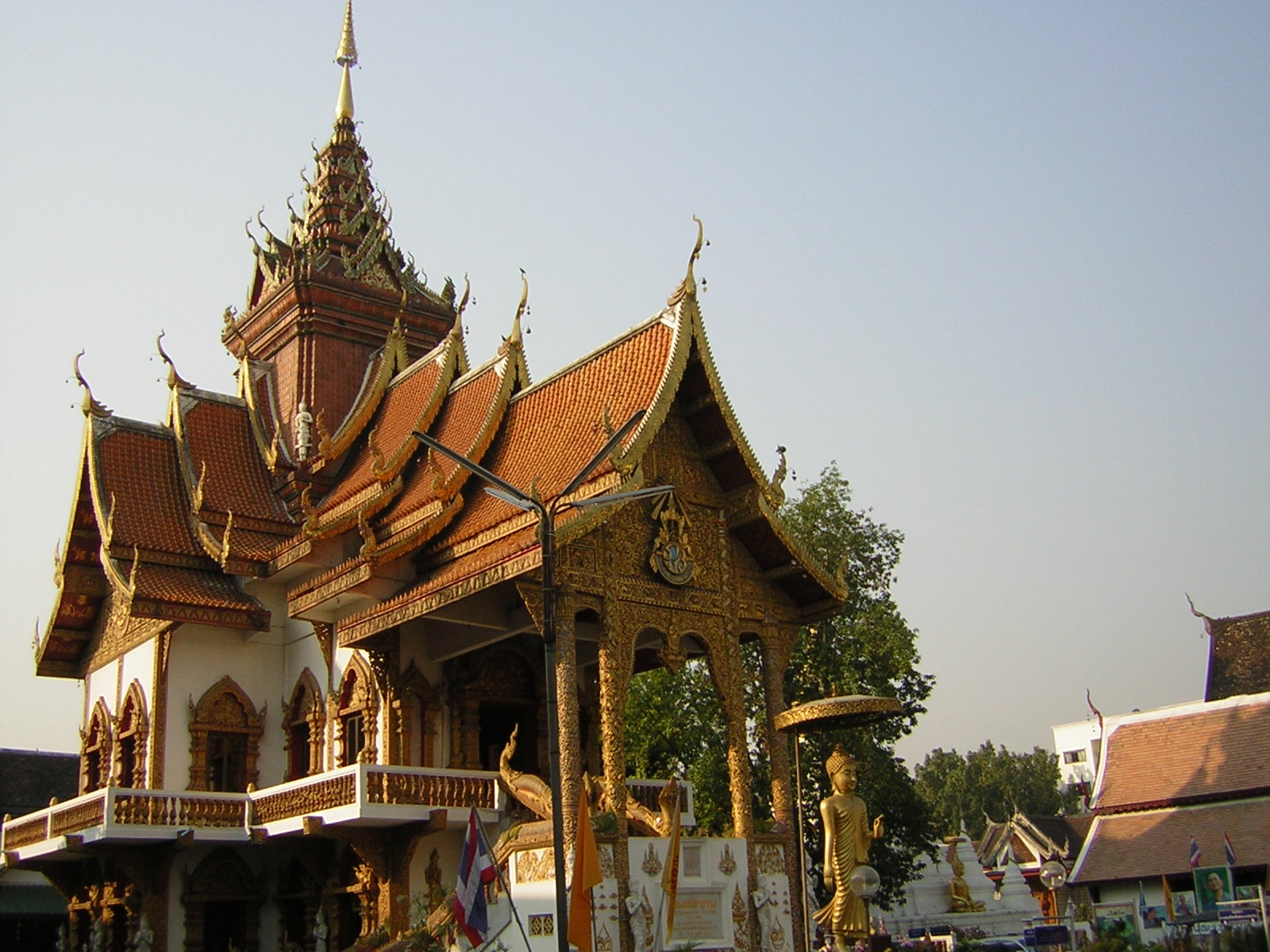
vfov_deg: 39.7
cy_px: 476
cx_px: 635
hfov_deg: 51.4
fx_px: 1321
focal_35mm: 36
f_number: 5.2
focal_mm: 4.7
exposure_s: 1/204
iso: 50
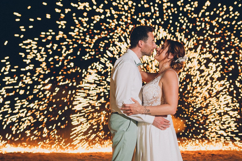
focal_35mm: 50
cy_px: 82
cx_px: 141
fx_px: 336
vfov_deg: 27.0
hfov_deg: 39.5
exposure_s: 1/60
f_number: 1.8
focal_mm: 24
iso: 320
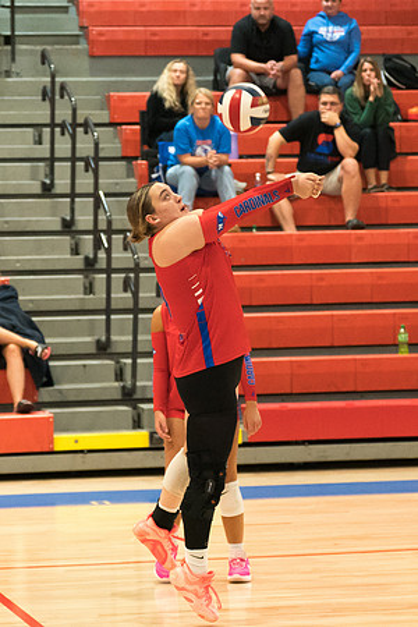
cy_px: 320
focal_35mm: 161
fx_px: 2809
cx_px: 203
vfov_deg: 12.7
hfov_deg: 8.5
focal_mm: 70
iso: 5000
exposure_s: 1/1000
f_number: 2.8
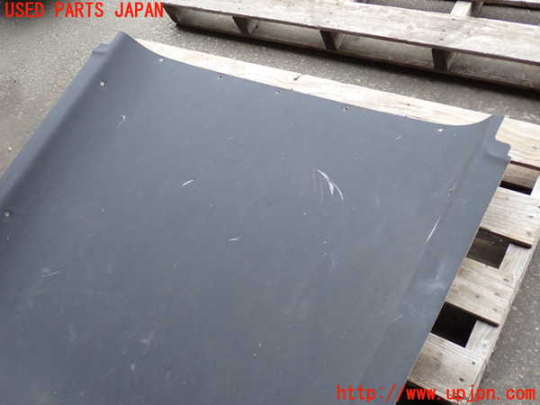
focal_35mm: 32
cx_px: 270
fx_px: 499
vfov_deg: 44.2
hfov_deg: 56.8
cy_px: 202
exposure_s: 1/60
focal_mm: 5.79
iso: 100
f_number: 2.4
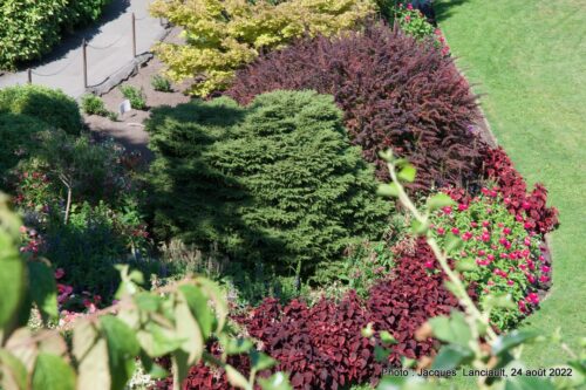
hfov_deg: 21.0
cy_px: 195
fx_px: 1578
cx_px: 293
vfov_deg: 14.1
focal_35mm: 97
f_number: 13
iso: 280
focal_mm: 65
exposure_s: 1/100
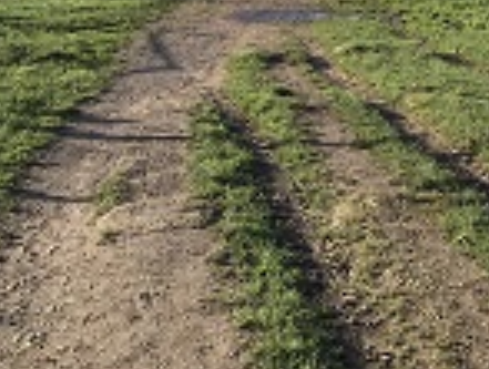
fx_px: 1076
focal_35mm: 76
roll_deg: +0.9
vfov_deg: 19.0
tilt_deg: -4.8
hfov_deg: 25.4
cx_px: 339
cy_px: 7
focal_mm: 3.99
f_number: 1.8
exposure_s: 1/1259
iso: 20
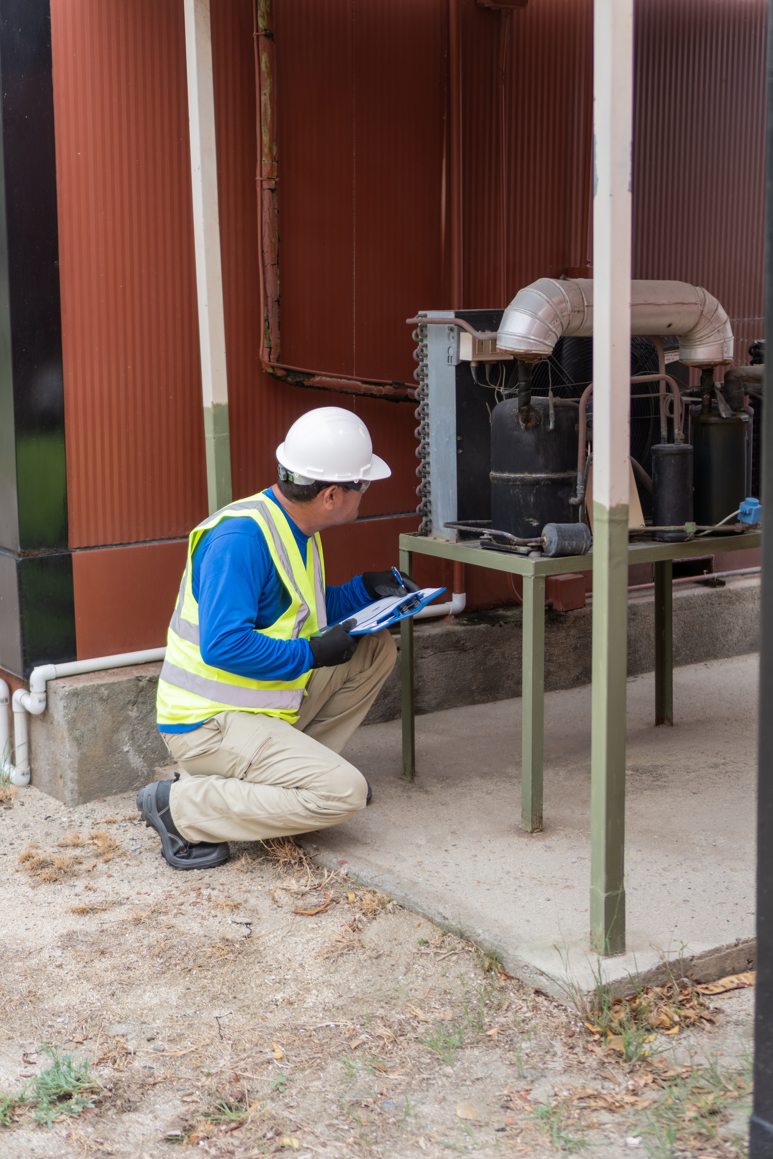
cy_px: 580
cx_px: 386
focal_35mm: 52
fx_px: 1691
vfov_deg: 37.9
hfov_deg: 25.8
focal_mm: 35
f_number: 1.8
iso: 100
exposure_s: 1/1600
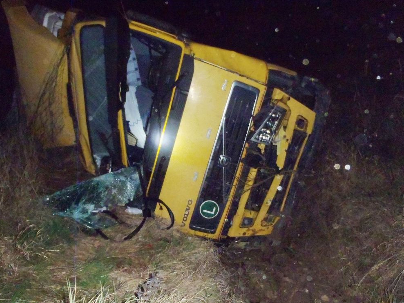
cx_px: 199
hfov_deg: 61.7
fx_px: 338
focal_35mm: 29
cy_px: 156
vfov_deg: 48.2
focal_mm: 5
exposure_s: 1/30
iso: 800
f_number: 3.9
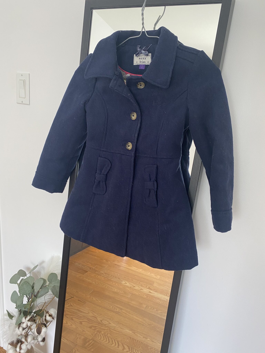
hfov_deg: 53.1
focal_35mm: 26
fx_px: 265
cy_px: 176
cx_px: 132
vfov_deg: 67.3
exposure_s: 1/80
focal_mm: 4.25
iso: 125
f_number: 1.8
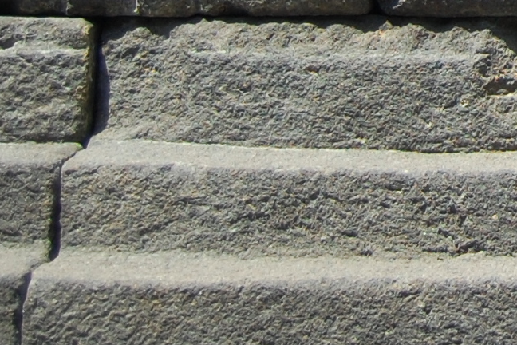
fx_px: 2197
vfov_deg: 8.4
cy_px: -420
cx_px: 986
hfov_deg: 12.1
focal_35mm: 153
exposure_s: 1/1000
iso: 200
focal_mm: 22
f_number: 3.8
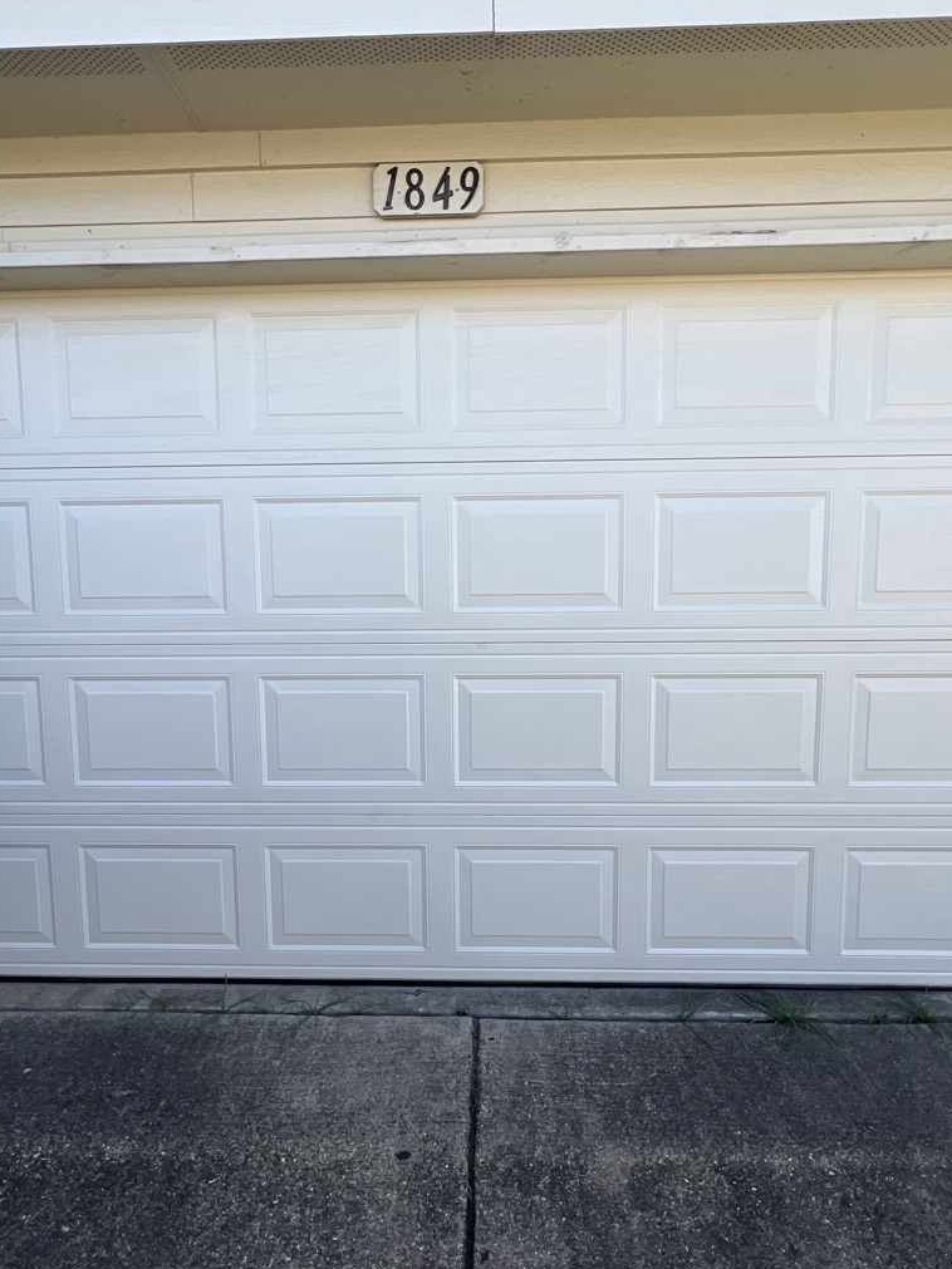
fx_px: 660
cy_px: 648
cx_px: 468
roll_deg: +0.3
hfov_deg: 71.6
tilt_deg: -5.6
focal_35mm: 18
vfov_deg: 87.7
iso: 32
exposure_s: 1/622
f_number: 1.8
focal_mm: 1.57
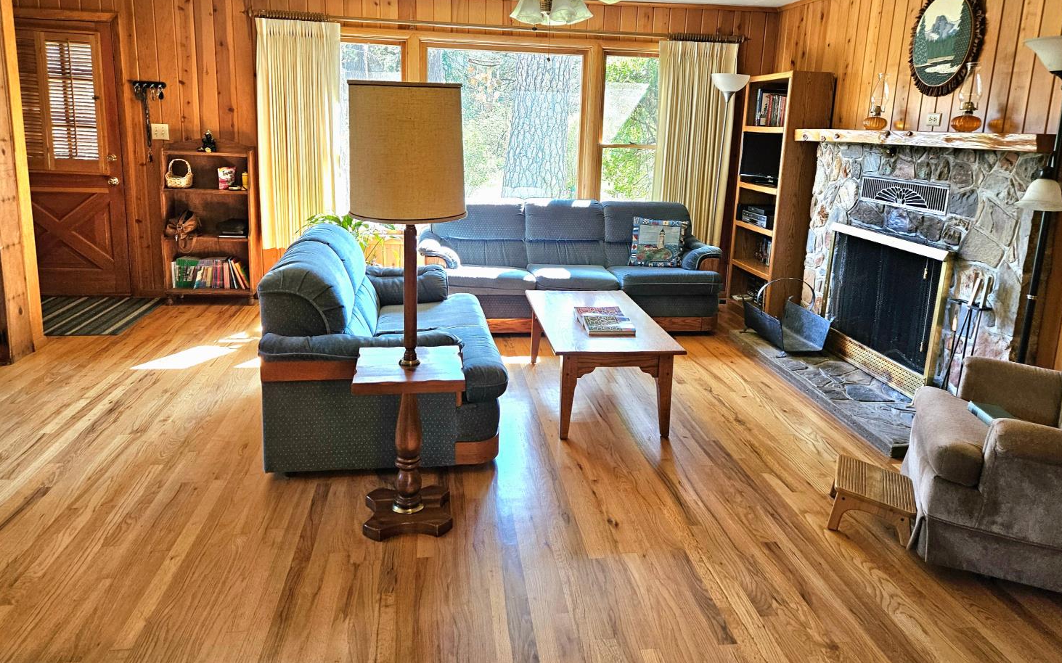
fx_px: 723
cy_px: 272
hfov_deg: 72.5
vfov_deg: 49.0
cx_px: 543
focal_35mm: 25
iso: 200
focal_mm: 5.4
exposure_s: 1/120
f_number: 1.8
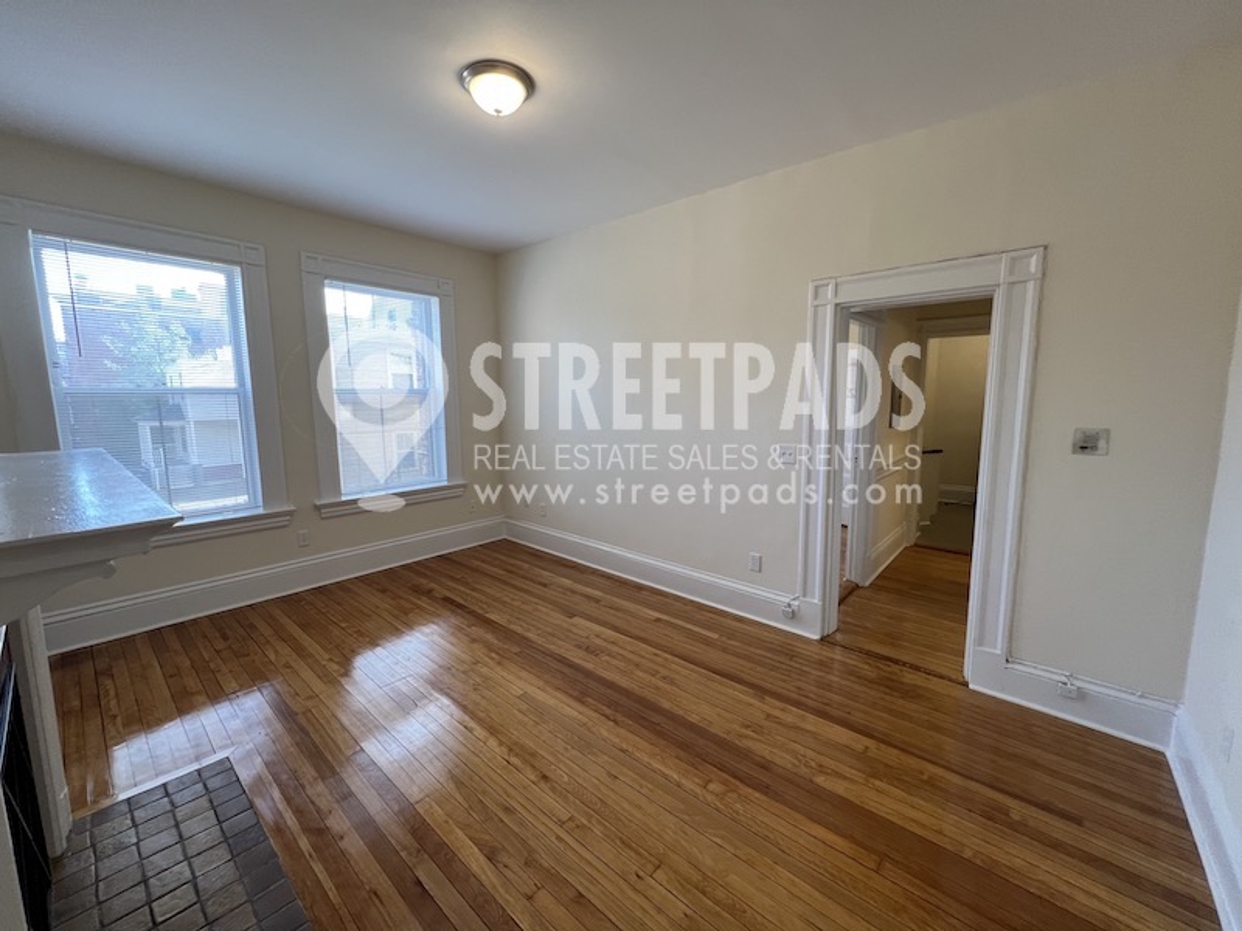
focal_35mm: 13
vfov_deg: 89.9
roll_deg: +0.7
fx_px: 466
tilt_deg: -6.7
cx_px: 621
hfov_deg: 106.2
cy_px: 466
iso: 125
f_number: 1.8
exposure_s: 1/120
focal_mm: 1.57
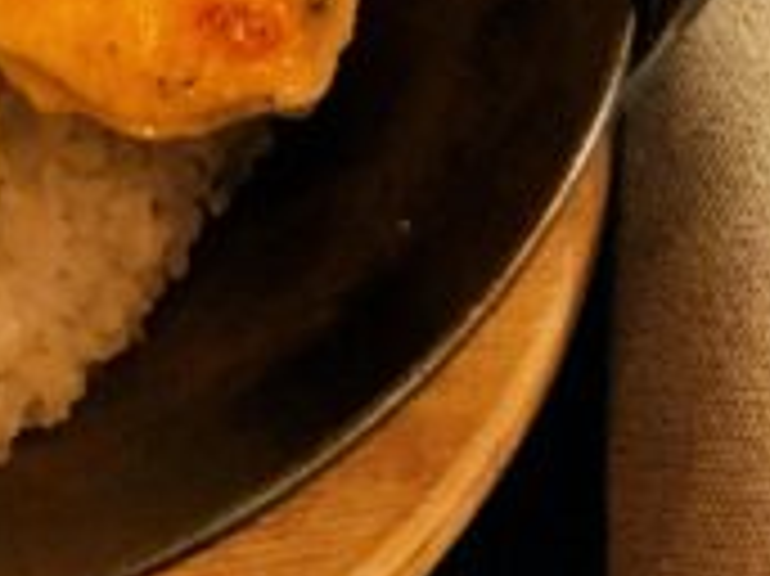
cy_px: -896
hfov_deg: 13.8
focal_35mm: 138
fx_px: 3068
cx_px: -239
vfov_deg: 9.4
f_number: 1.8
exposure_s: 1/24
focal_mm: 5.4
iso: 500
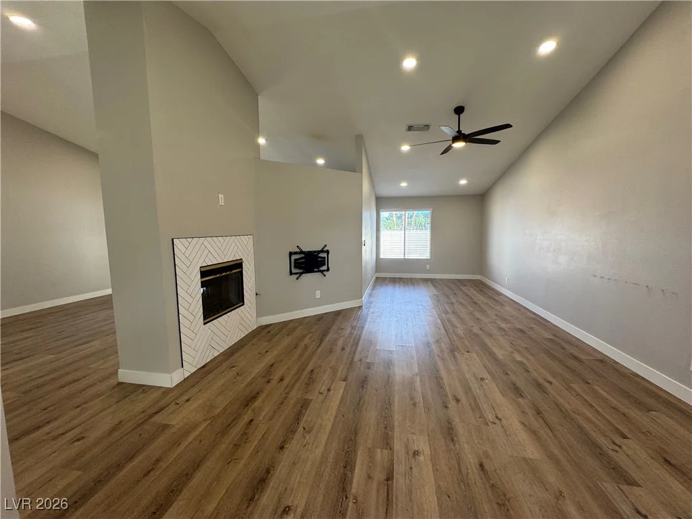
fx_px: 280
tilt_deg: -6.4
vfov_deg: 85.7
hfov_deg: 102.1
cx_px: 346
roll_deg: +0.1
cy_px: 260
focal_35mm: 14
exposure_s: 1/120
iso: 125
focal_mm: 2.22
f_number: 2.2
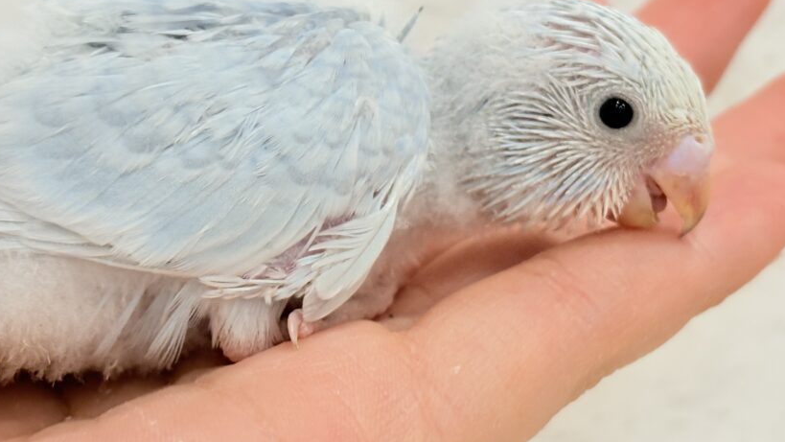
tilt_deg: -4.4
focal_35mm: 83
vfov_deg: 14.6
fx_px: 1728
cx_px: 319
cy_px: 161
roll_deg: -8.0
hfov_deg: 25.6
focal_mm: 5.96
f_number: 1.6
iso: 80
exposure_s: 1/100
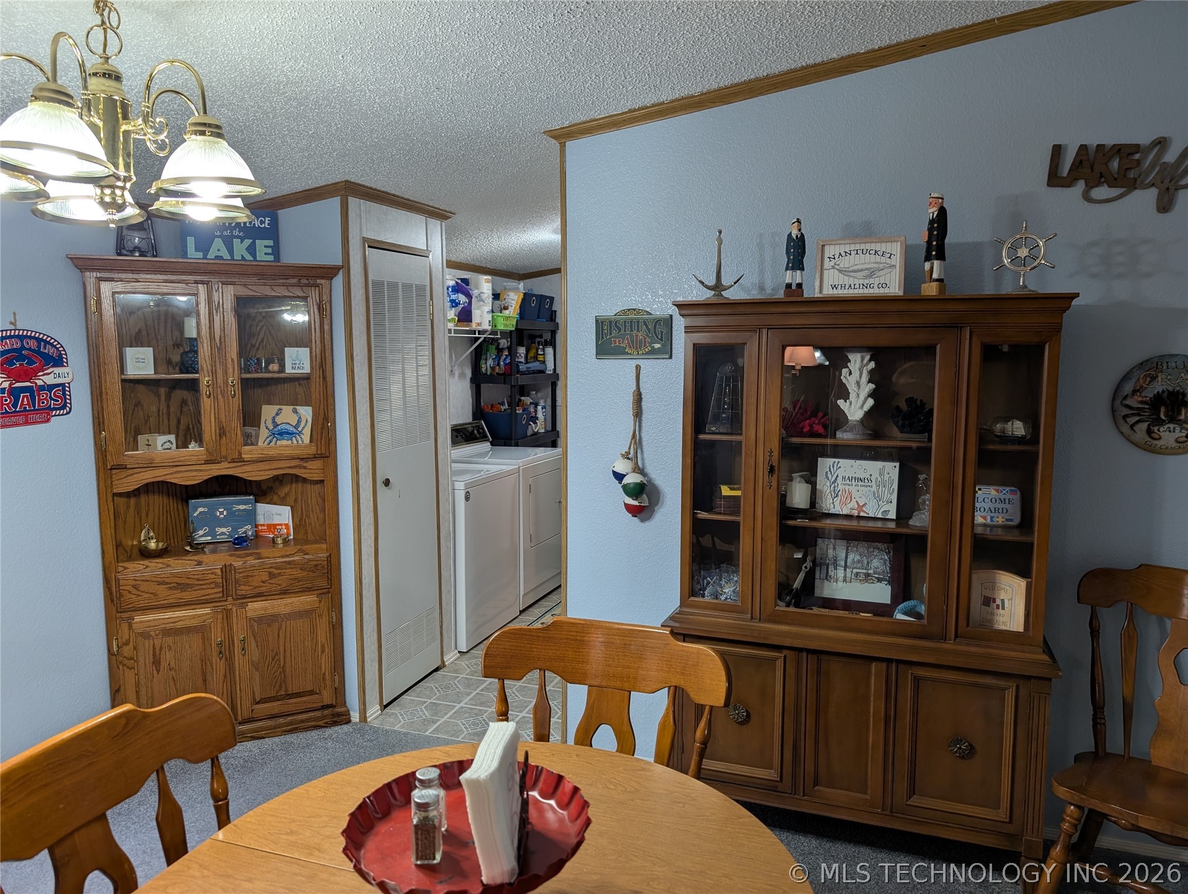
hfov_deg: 71.5
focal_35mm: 24
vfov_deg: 56.9
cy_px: 447
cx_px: 594
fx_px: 825
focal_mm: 6.9
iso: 34
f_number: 1.68
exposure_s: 1/40
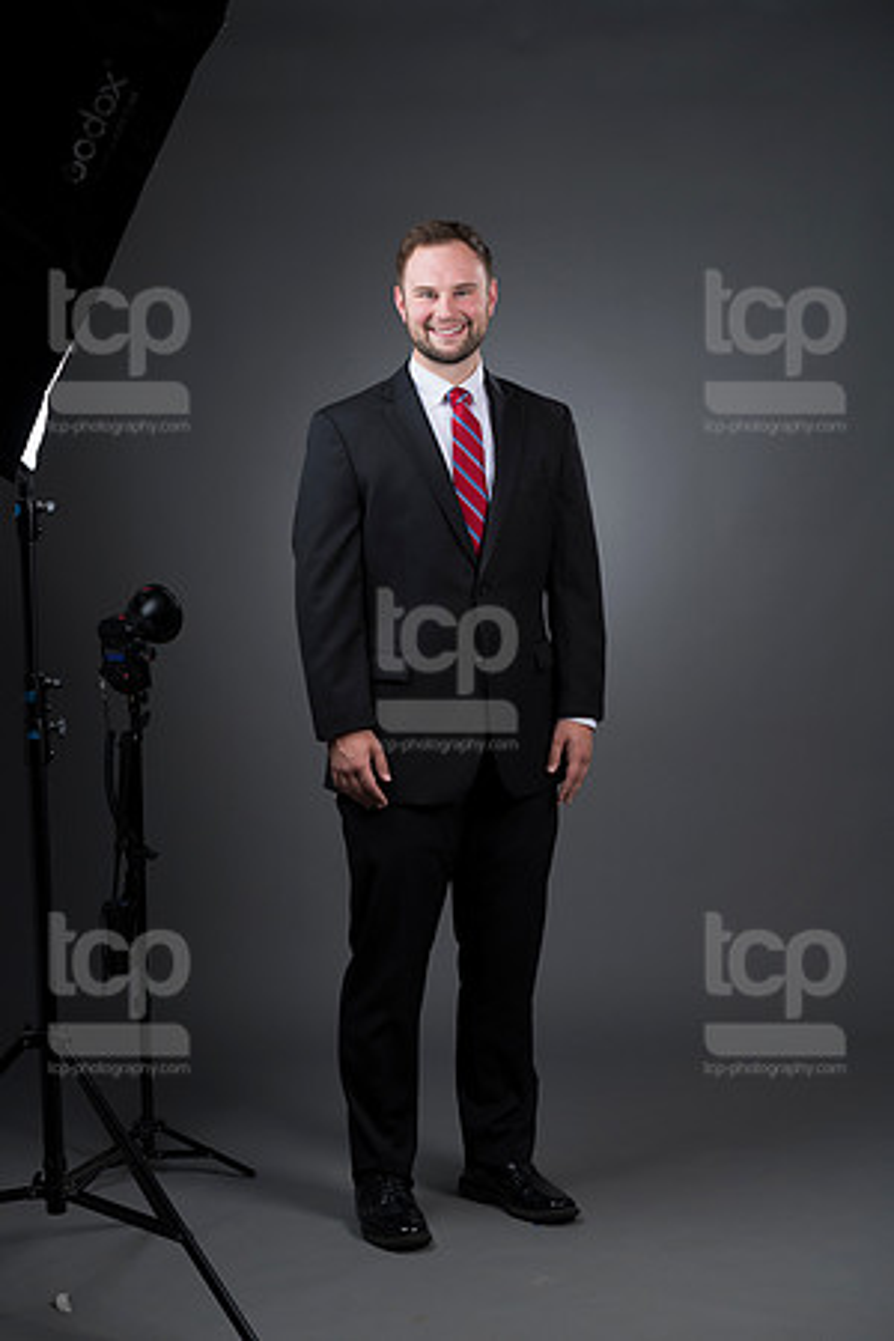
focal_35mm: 80
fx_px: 2980
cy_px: 670
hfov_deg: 17.1
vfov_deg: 25.4
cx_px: 447
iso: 160
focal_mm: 80
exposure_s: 1/250
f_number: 5.6
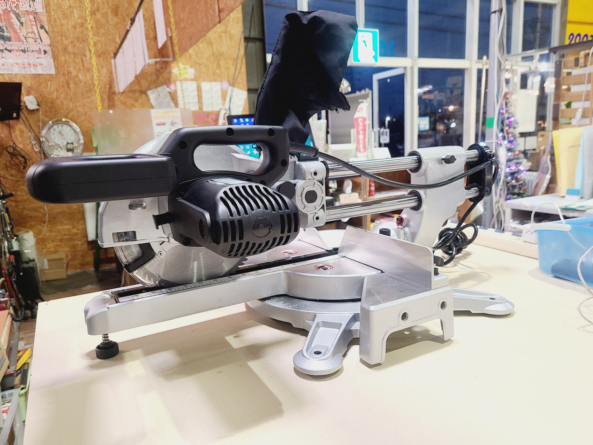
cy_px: 222
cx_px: 296
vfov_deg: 53.1
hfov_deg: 67.3
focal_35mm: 26
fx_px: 445
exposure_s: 1/50
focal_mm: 5.4
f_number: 1.8
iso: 160
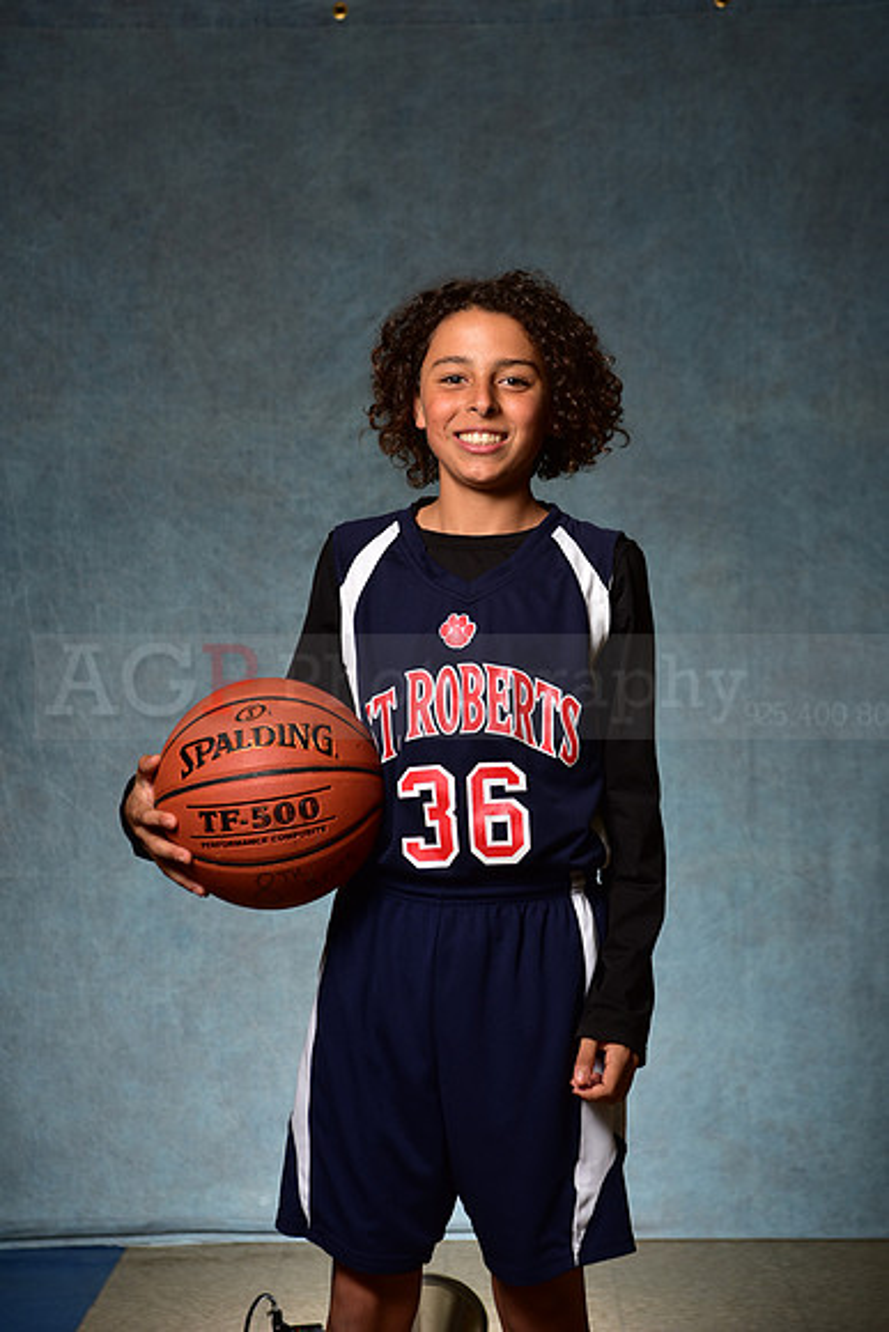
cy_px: 666
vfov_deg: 28.8
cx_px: 444
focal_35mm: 70
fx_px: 2591
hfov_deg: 19.5
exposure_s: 1/200
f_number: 5
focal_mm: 70
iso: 100
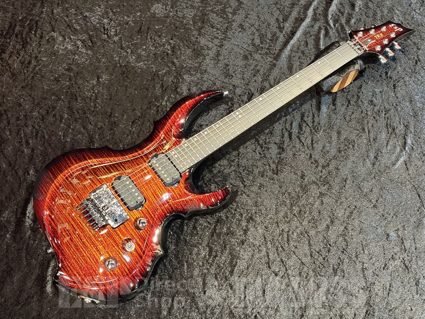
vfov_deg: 28.0
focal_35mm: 52
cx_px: 212
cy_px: 160
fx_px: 638
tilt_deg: -62.7
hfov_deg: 36.8
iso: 400
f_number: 1.6
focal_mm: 5.96
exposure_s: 1/30
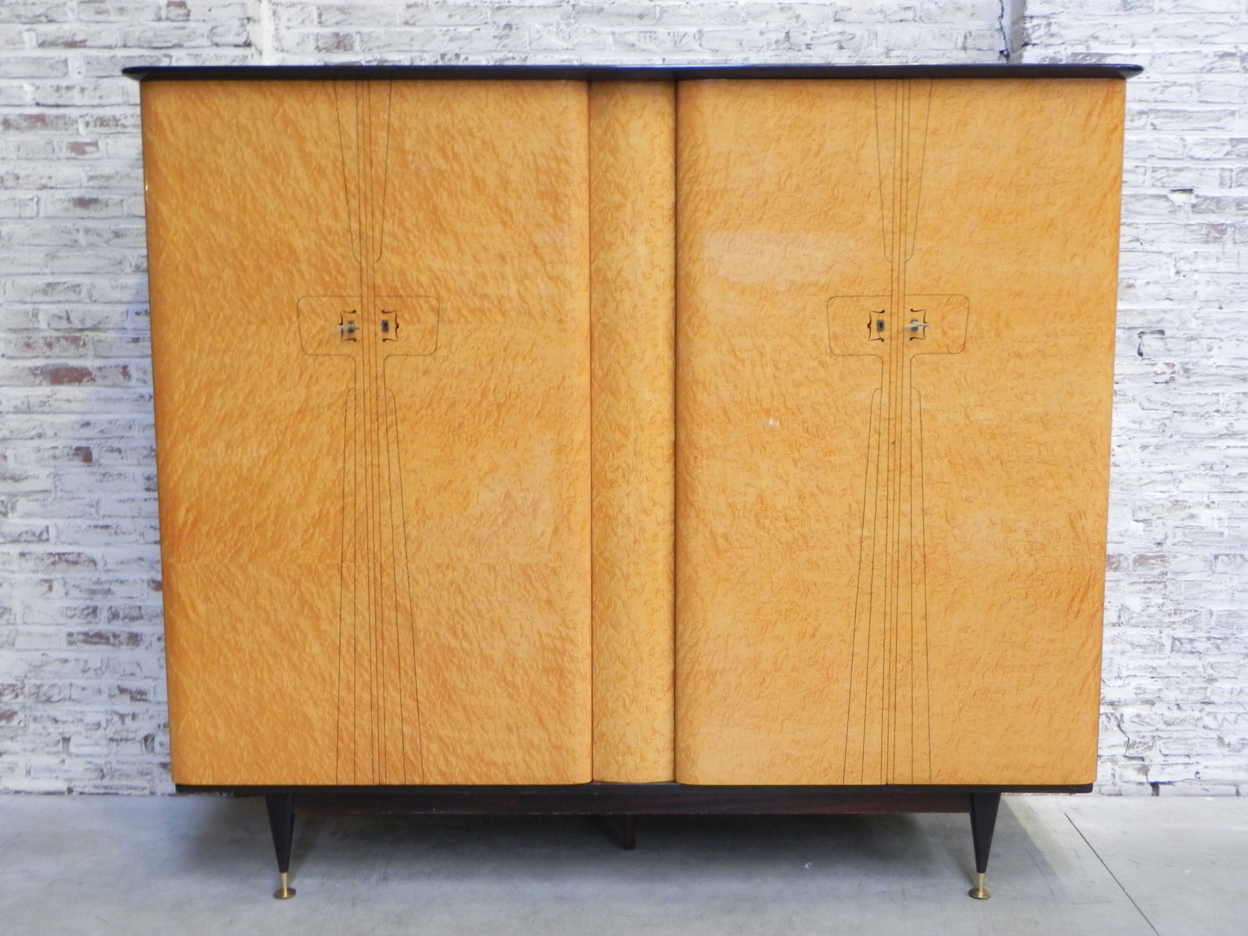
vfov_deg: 38.7
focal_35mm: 37
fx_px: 1334
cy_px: 468
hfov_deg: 50.1
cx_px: 624
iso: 400
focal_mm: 6.6
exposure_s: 1/11.1
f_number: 3.2
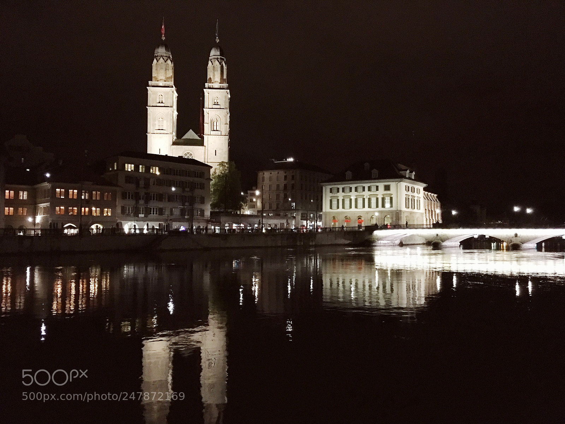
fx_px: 473
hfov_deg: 61.7
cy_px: 212
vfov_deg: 48.2
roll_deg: -0.8
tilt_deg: +3.4
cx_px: 282
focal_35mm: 29
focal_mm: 4.15
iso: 800
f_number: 2.2
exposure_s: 1/17
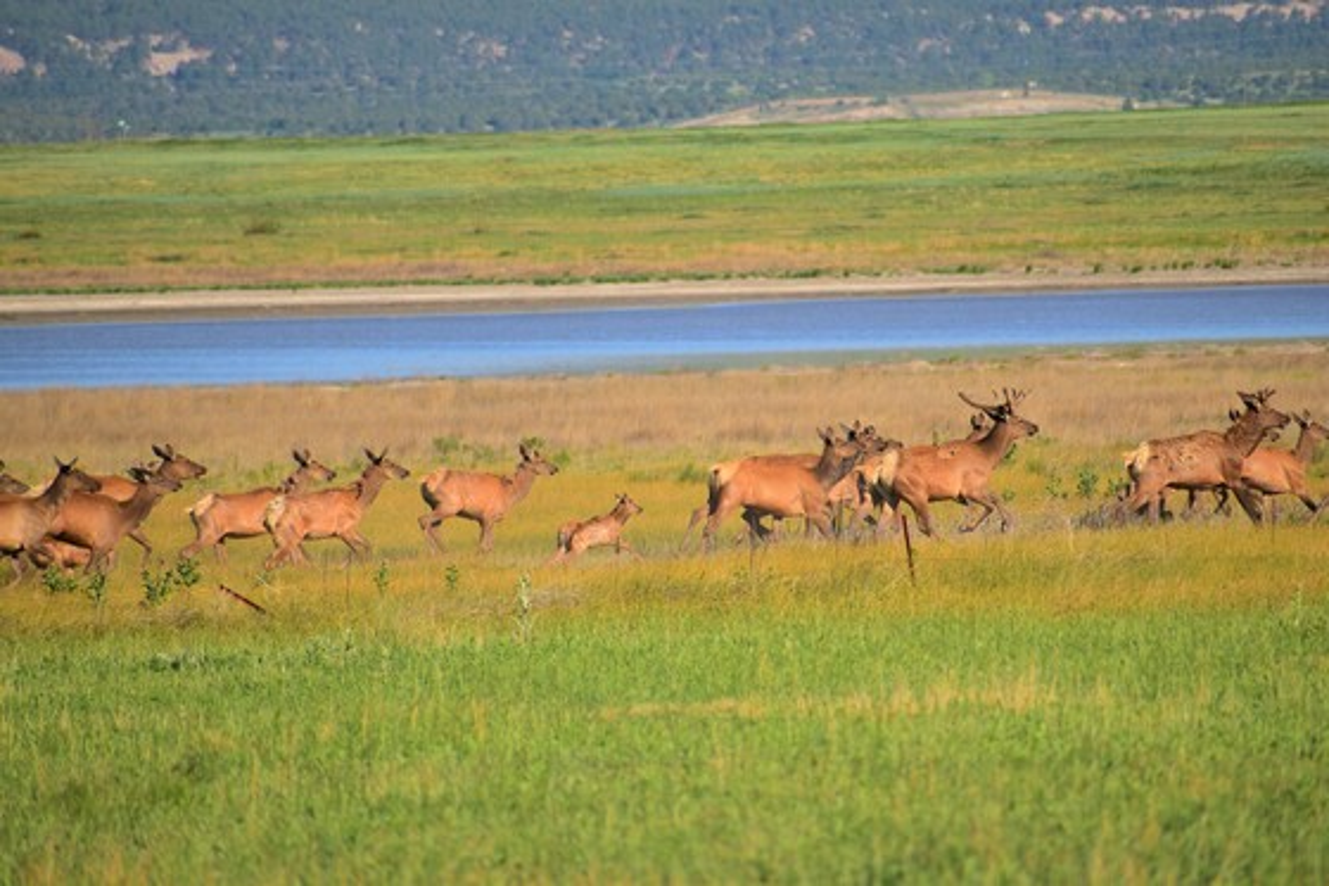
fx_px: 16607
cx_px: 664
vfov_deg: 3.1
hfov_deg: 4.6
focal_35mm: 450
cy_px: 443
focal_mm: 300
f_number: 6.3
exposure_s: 1/500
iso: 100
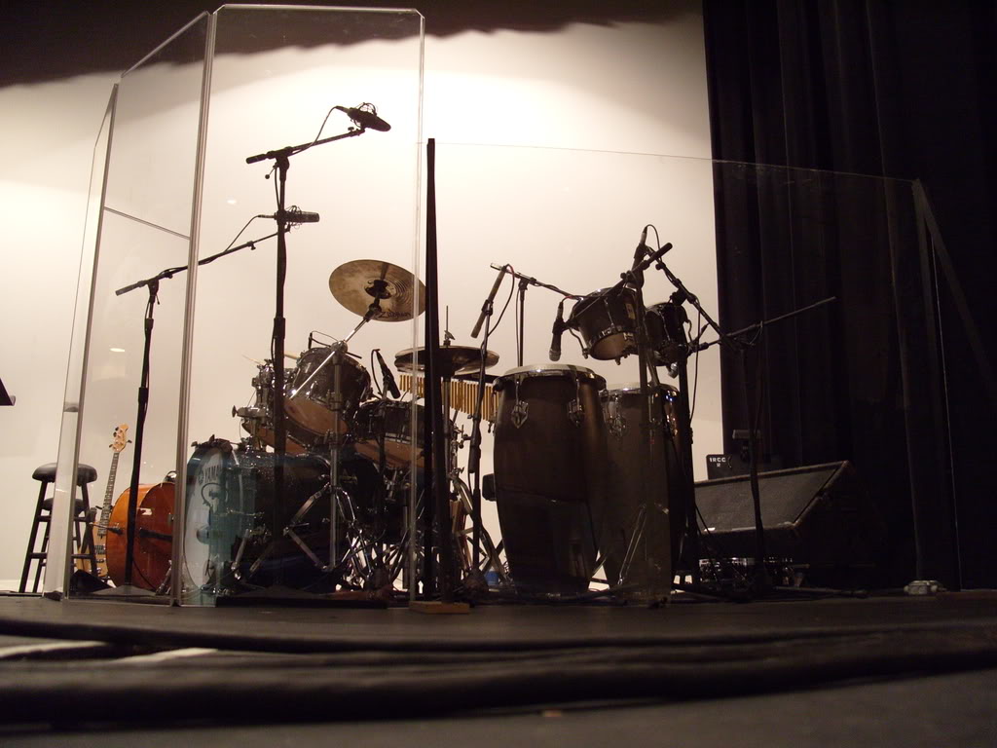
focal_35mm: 35
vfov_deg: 40.7
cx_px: 498
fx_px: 1008
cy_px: 374
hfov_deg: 52.6
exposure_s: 1/8
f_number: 2.8
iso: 200
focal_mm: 7.8
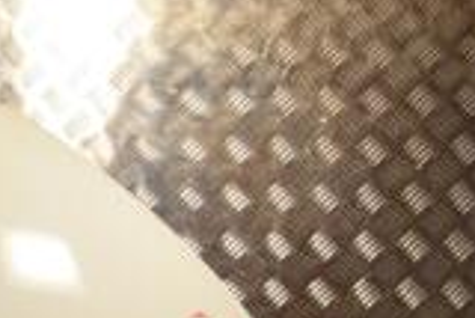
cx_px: -380
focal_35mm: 135
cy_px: 523
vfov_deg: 9.8
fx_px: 1783
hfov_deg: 13.6
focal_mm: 24
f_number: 10
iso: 800
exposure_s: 1/200
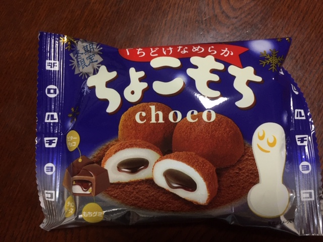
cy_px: 121
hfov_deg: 61.7
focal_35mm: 29
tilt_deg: -83.3
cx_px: 162
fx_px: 271
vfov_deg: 48.2
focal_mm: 4.15
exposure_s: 1/30
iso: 100
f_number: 2.2
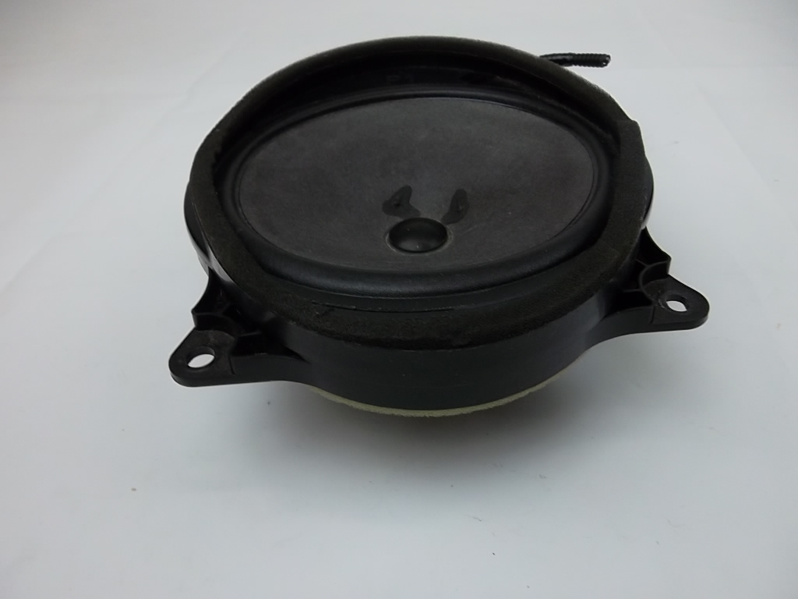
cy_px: 300
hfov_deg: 65.3
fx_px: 622
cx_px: 399
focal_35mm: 27
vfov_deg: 51.4
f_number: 3.5
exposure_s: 1/45
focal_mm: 4.9
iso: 142
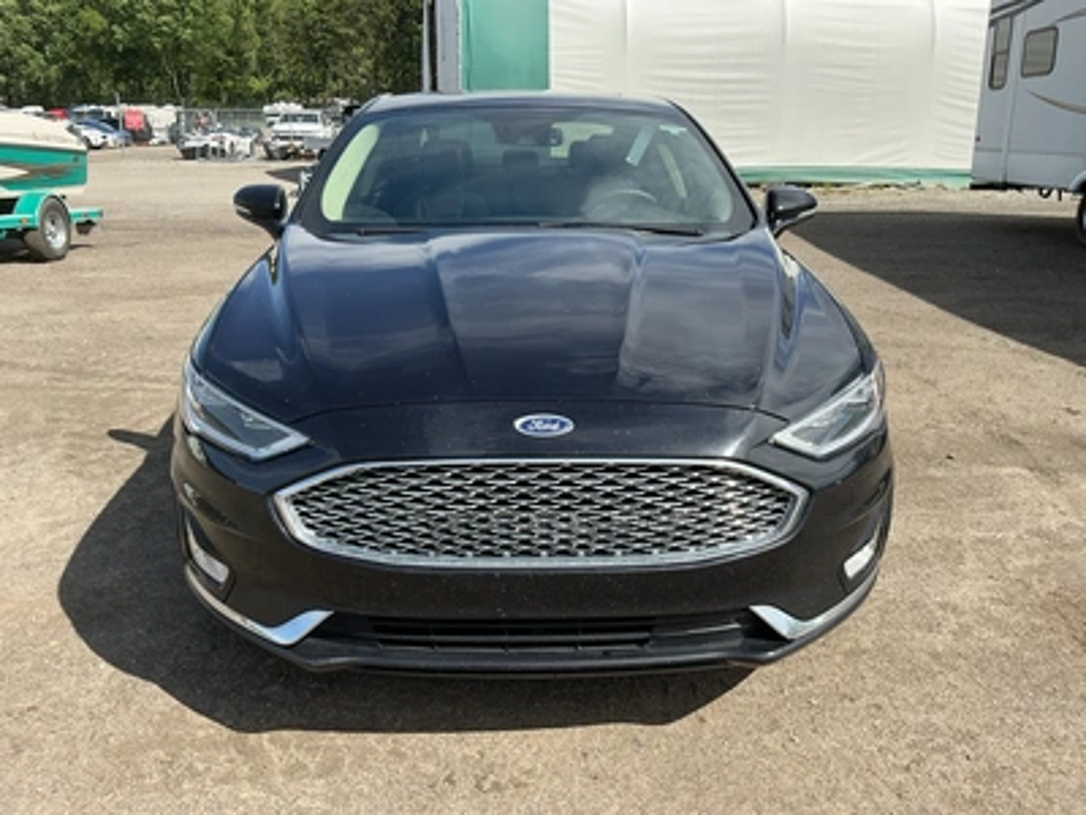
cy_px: 408
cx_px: 543
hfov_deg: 63.4
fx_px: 878
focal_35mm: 28
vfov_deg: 49.7
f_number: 1.8
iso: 25
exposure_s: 1/962
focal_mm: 3
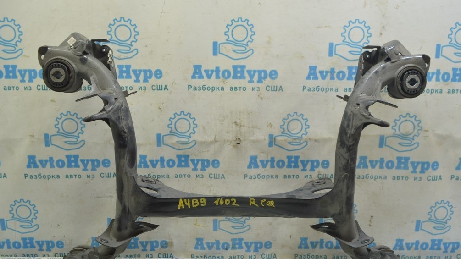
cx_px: 230
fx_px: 391
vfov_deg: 36.6
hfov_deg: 61.0
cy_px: 149
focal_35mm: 32
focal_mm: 20
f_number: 5.6
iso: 400
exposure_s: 1/20
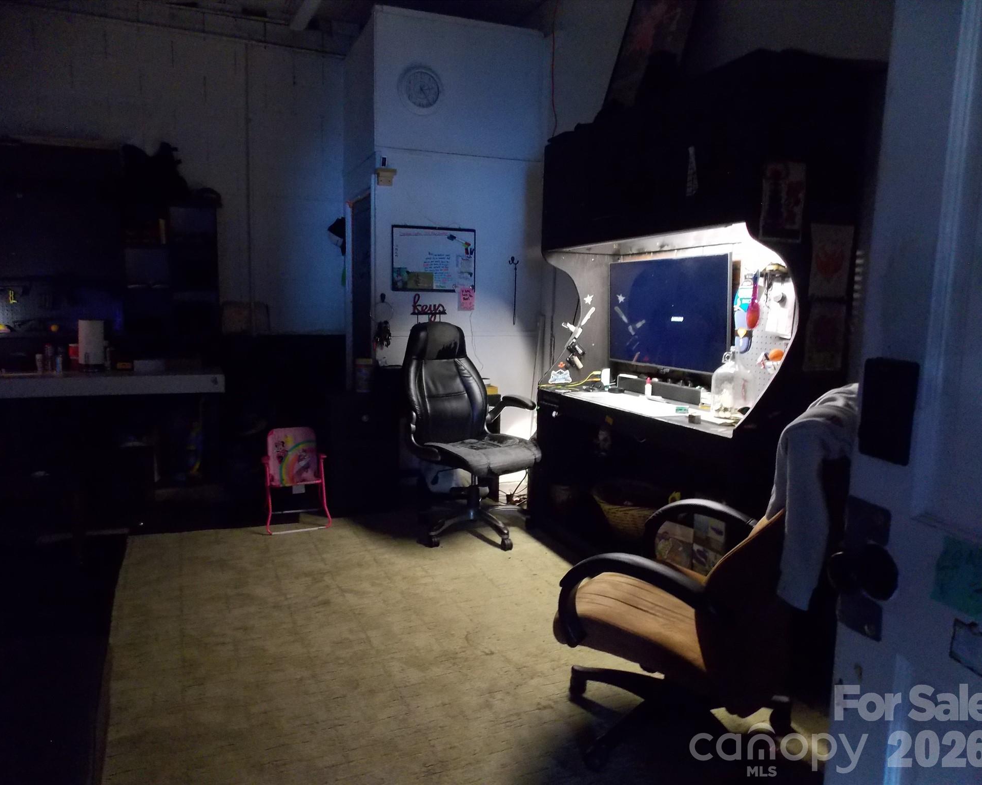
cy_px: 392
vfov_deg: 58.8
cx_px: 473
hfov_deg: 70.3
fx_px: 698
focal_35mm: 24
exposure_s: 1/5
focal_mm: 4
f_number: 3.1
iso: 400
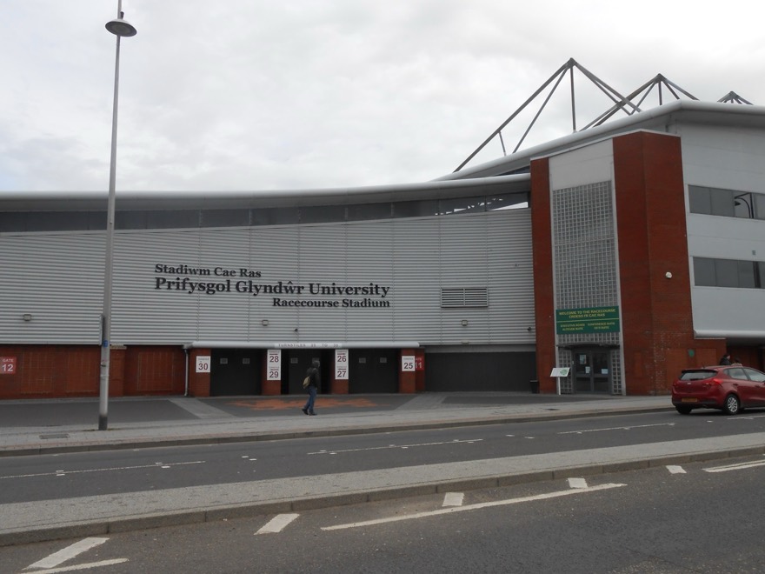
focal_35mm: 30
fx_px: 663
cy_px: 287
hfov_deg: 60.0
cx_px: 382
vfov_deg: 46.8
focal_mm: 5.3
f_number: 3.8
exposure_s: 1/800
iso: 80
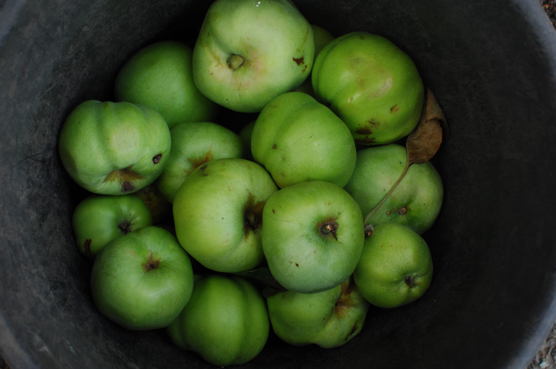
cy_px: 184
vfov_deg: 25.7
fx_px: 810
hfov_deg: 37.9
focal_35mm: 52
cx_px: 278
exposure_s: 1/125
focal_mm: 35
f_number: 8
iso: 400
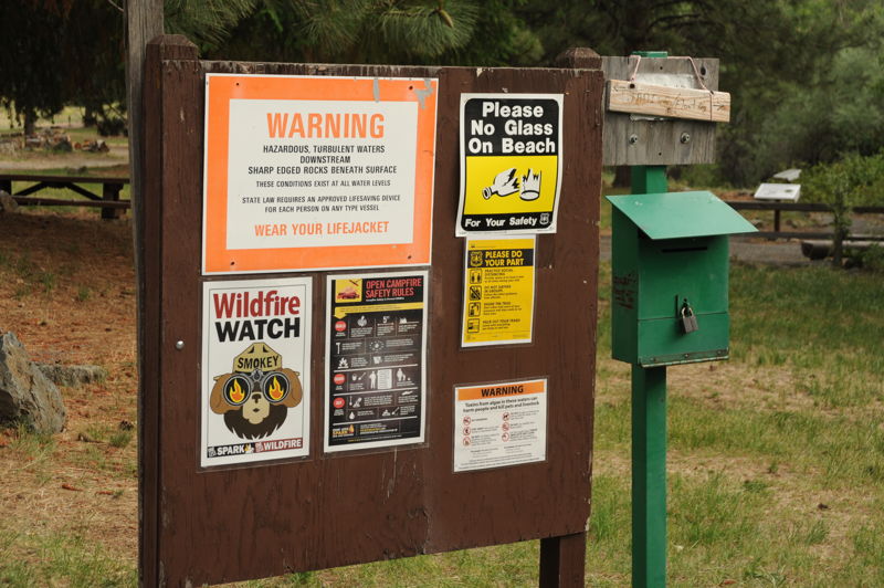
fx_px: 1717
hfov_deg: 28.9
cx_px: 442
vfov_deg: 19.4
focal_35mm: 70
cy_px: 294
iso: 200
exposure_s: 1/100
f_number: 10
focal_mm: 70
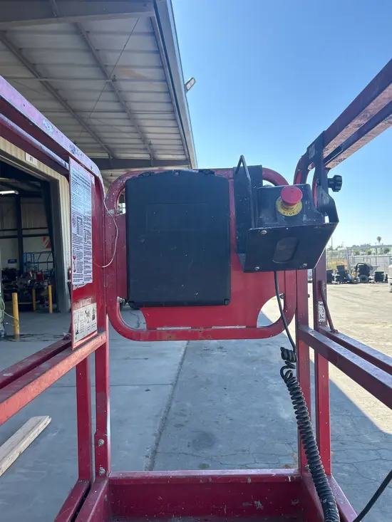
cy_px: 261
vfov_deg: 67.3
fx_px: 392
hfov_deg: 53.1
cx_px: 196
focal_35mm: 26
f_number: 1.5
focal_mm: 5.7
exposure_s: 1/1089
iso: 50
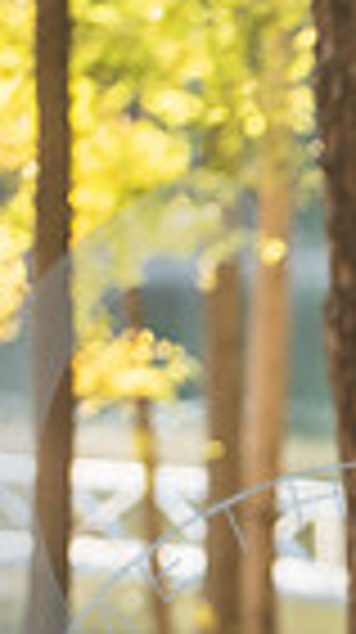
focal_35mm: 434
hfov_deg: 2.8
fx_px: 7305
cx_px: 608
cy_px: 535
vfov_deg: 5.0
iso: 100
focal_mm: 130
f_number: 2.8
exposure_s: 1/200
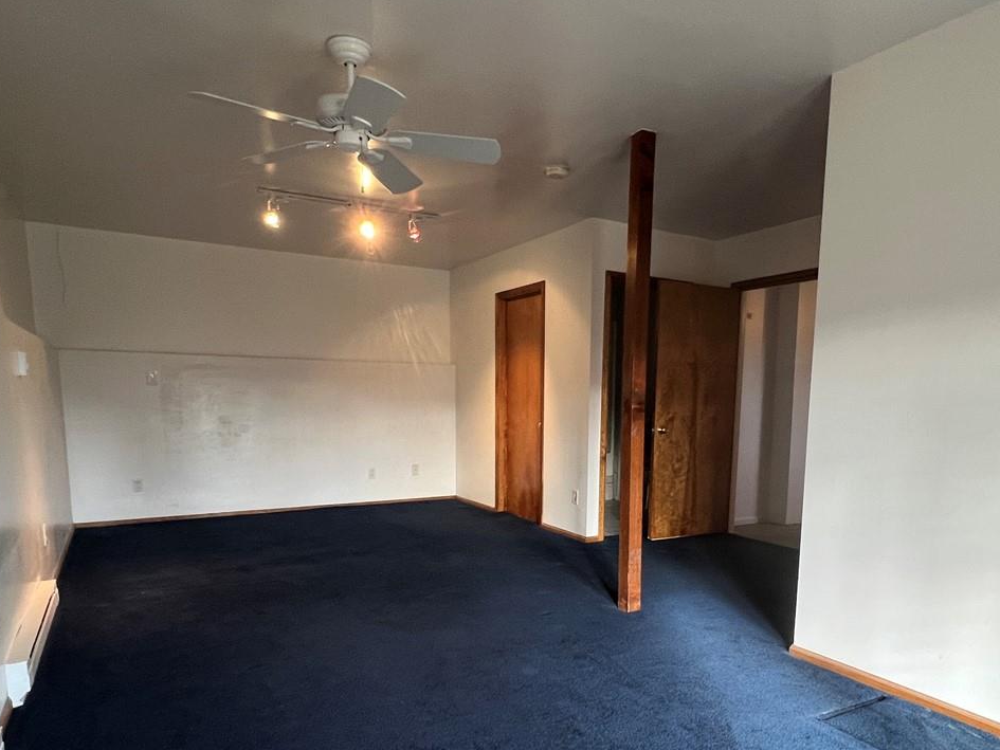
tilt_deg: -8.0
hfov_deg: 76.1
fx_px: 636
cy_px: 488
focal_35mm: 22
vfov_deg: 59.9
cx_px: 560
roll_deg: +0.0
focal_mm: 1.57
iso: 250
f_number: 1.8
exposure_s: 1/60
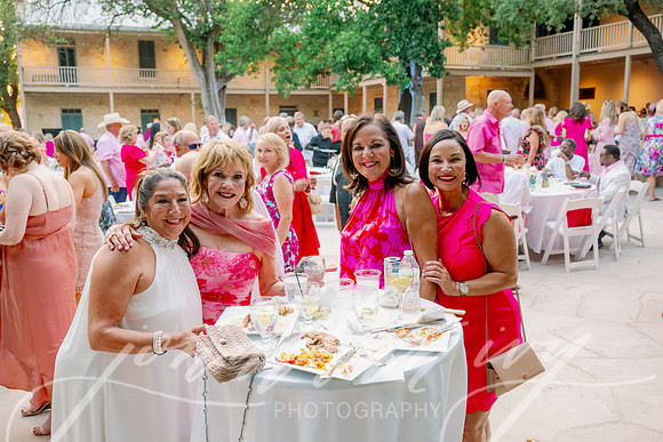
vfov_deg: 40.0
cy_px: 221
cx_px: 332
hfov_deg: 57.2
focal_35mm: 33
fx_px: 608
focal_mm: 33
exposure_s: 1/60
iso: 400
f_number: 4.5
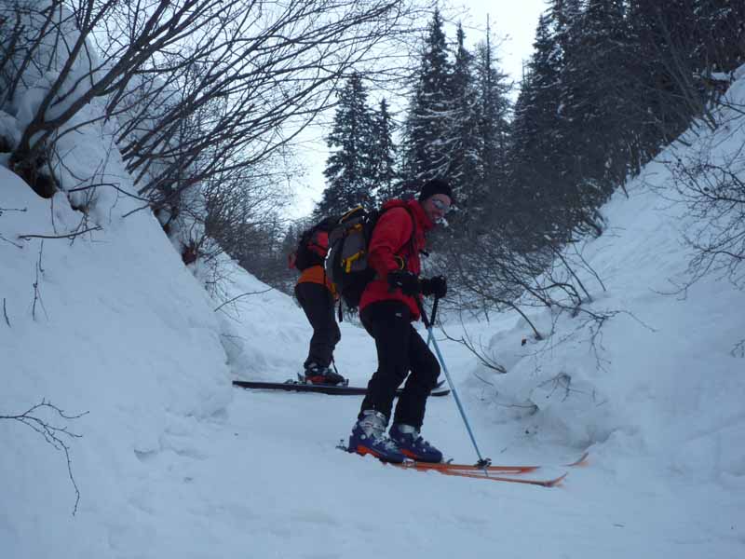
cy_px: 280
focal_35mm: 56
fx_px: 1205
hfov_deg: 34.3
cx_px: 372
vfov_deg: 26.1
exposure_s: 1/160
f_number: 4.5
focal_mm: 9.9
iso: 100
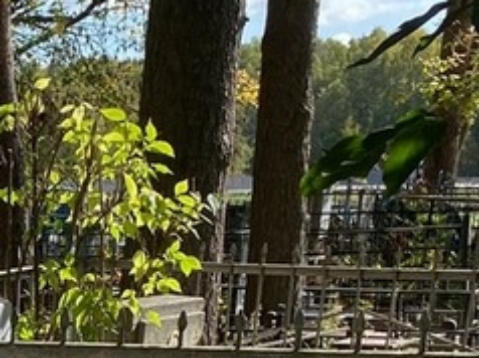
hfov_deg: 15.4
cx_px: -356
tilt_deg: -12.9
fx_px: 1548
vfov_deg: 12.4
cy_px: 569
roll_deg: -0.5
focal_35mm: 112
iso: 32
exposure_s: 1/852
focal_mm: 4.25
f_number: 1.8
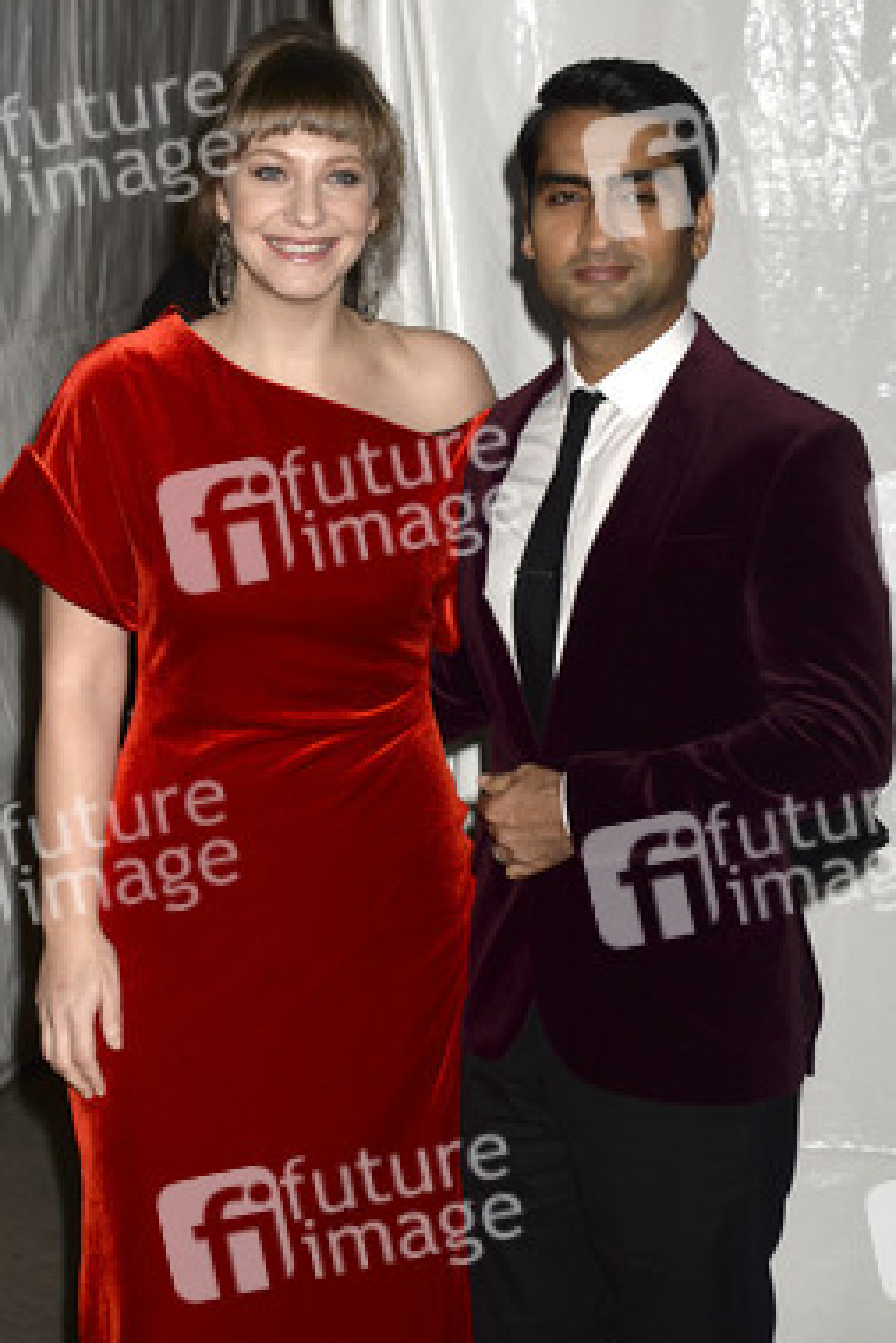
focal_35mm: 97
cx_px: 444
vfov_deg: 21.0
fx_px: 3618
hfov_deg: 14.1
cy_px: 687
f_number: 5.3
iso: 800
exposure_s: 1/250
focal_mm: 92
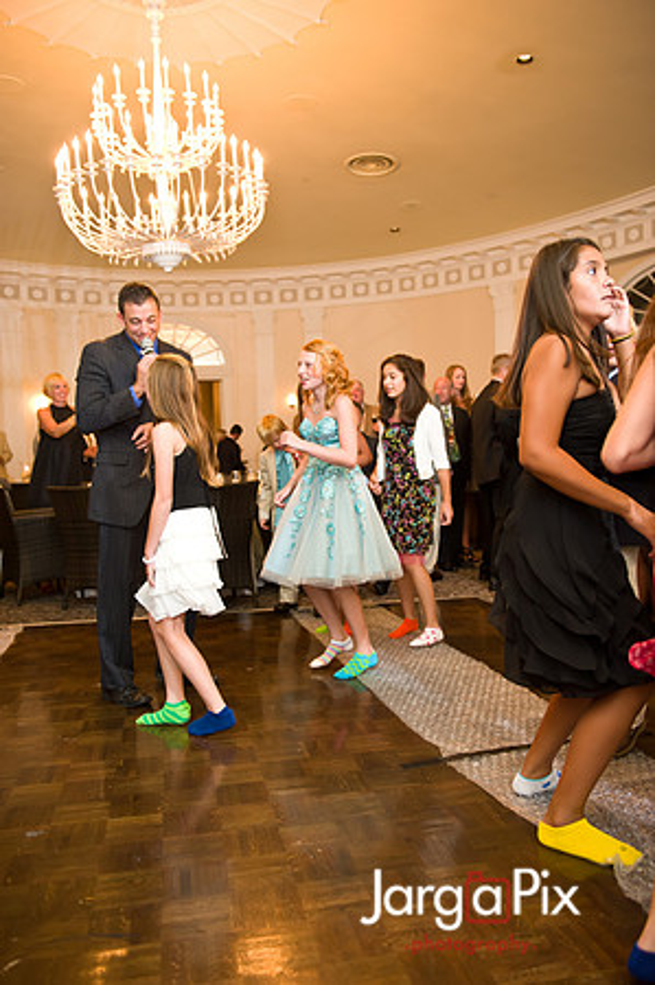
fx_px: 793
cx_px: 328
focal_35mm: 29
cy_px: 492
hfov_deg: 44.9
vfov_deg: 63.7
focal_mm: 29
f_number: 3.2
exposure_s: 1/125
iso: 1600
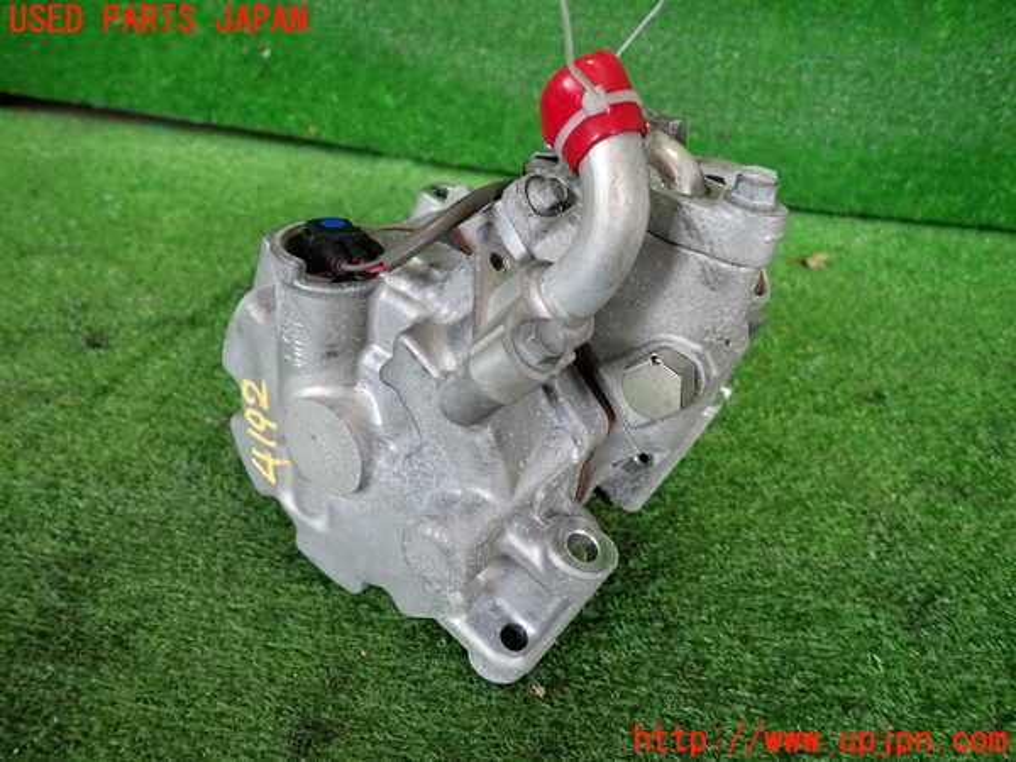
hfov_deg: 69.4
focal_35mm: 25
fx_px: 734
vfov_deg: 54.9
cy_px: 381
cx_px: 508
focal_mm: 4.5
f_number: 2
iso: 200
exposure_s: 1/60
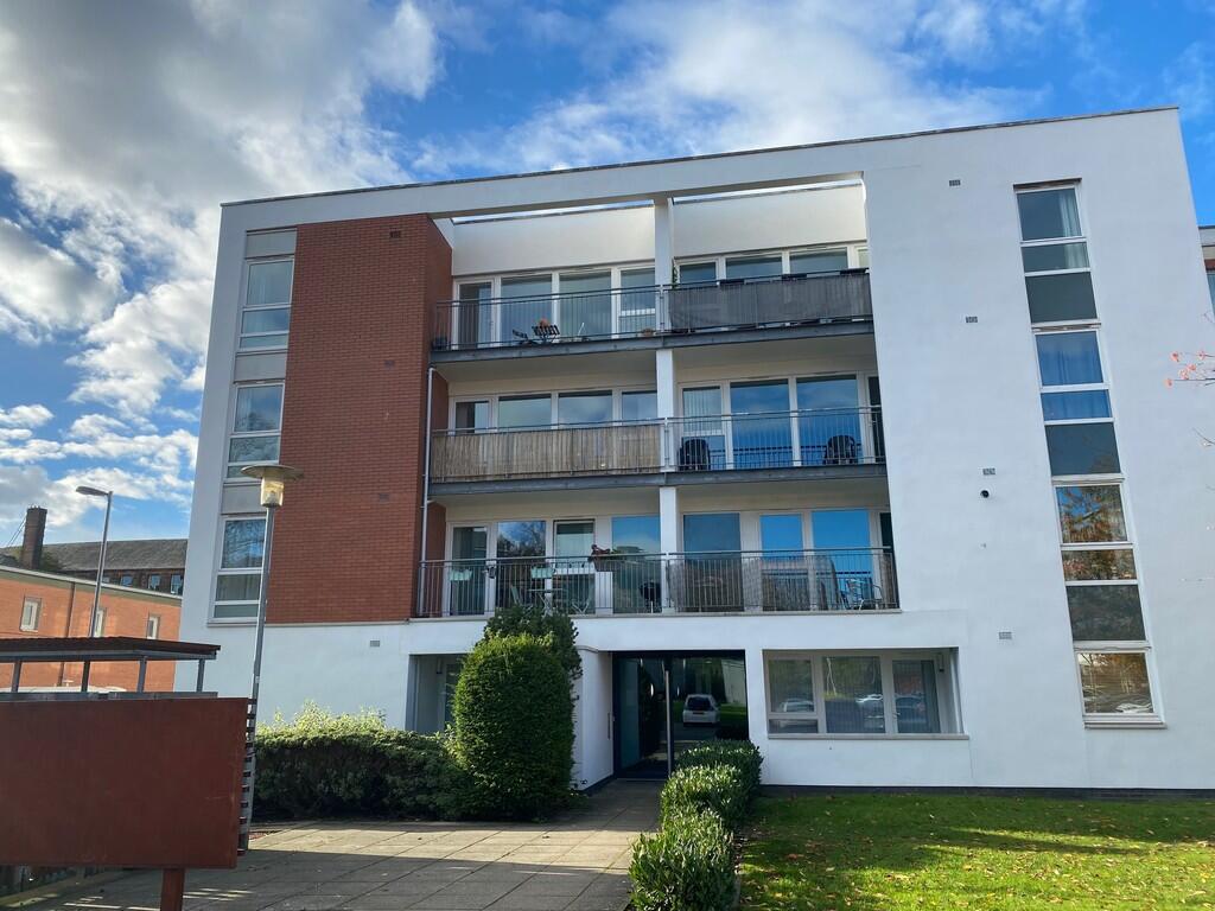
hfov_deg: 67.3
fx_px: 913
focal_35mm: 26
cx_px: 608
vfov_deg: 53.1
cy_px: 456
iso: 32
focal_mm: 4.25
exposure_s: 1/1898
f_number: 1.8
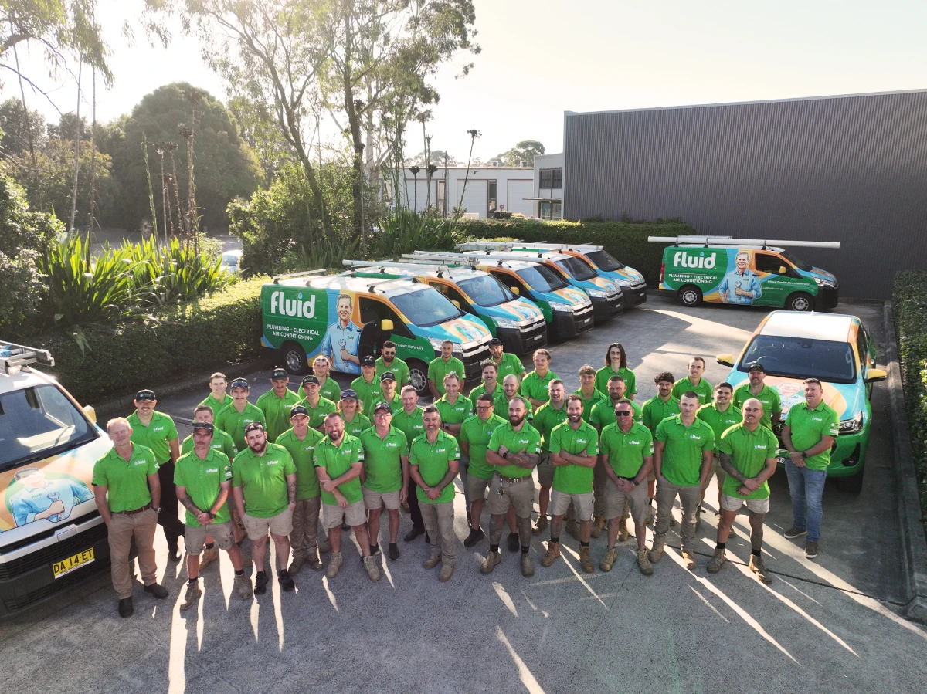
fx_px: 642
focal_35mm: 24
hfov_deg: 71.6
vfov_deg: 56.8
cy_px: 347
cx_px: 464
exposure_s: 1/80
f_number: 2.8
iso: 300
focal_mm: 12.29
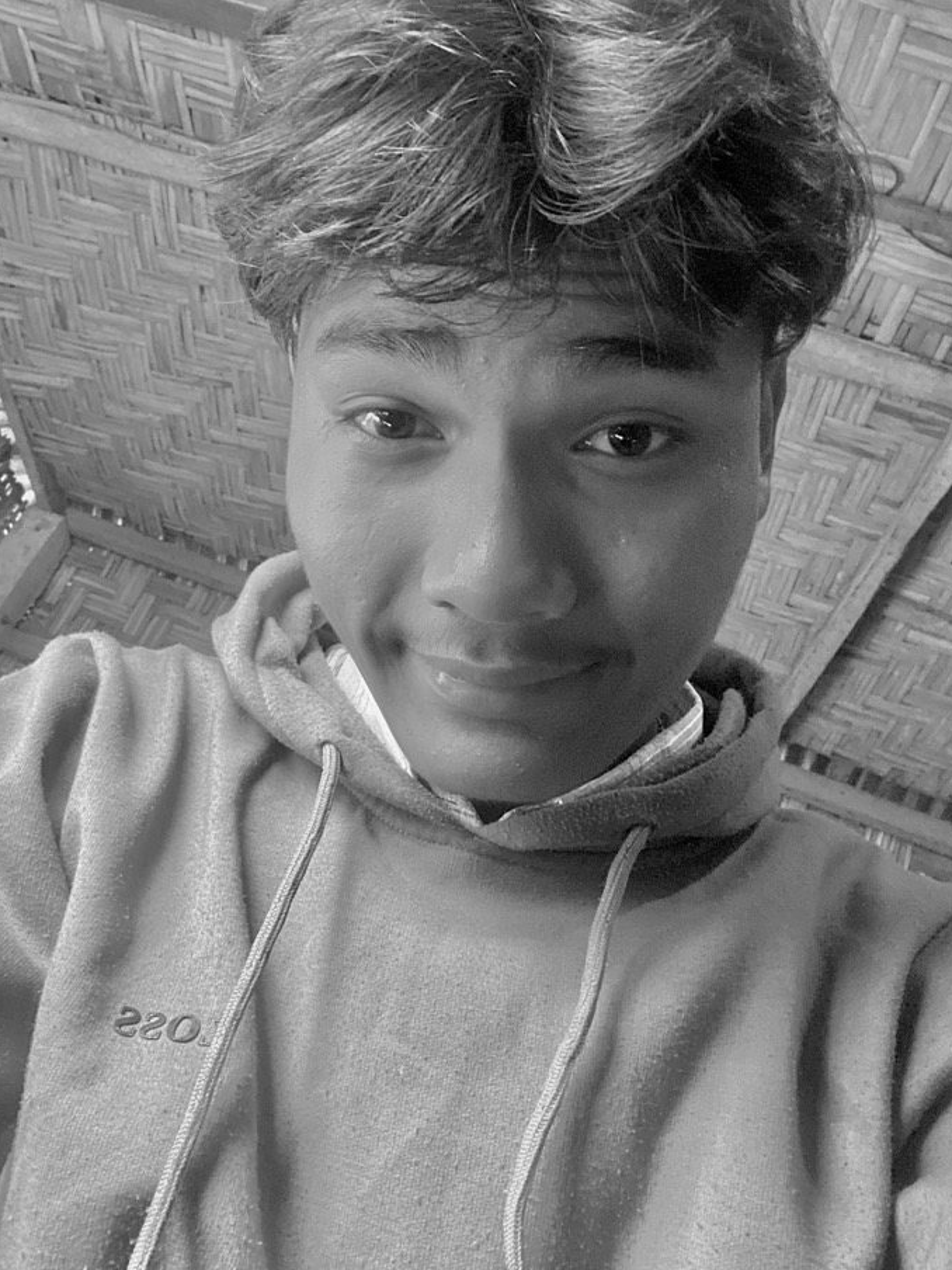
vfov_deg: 53.8
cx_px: 431
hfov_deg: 41.7
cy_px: 562
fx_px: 1247
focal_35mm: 34
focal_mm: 2.71
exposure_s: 1/25
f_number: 2.2
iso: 320
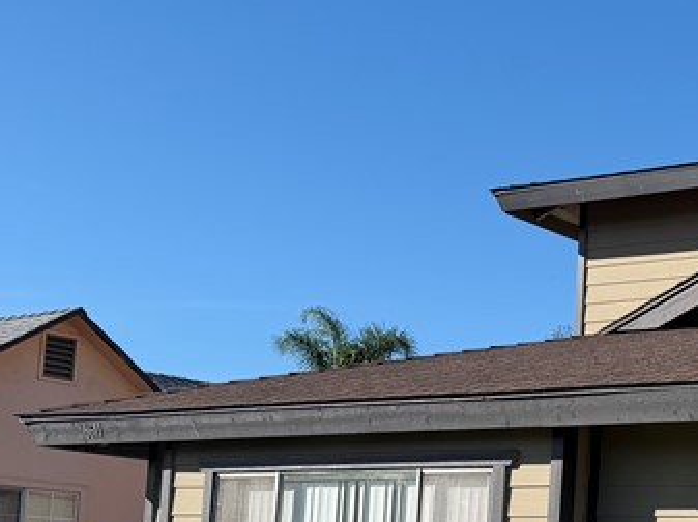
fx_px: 1470
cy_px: 487
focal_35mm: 73
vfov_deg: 19.7
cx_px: 862
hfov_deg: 24.0
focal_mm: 6.76
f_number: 1.78
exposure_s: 1/4405
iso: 80
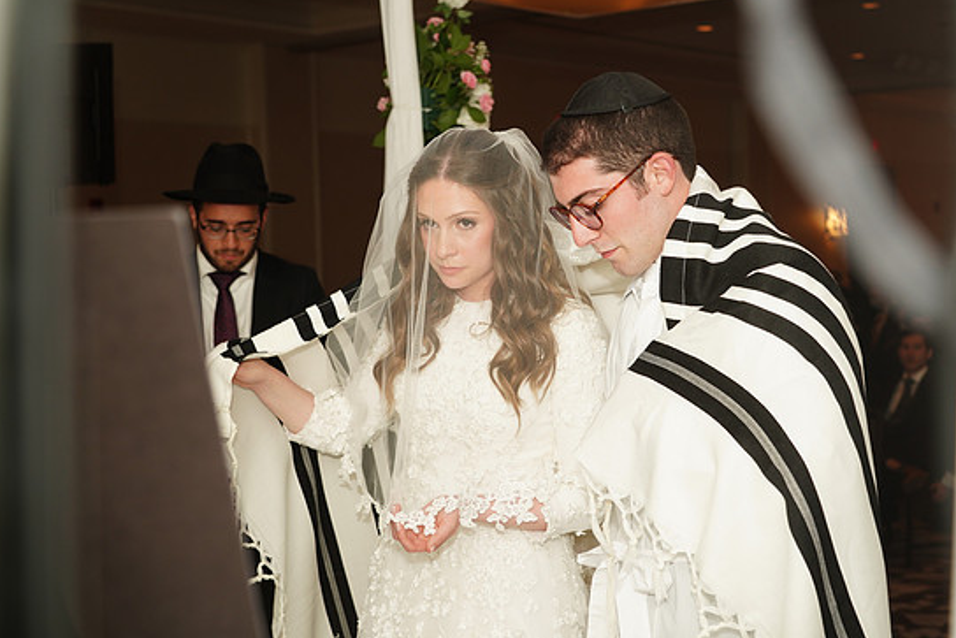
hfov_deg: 40.3
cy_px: 317
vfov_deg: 27.5
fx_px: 1301
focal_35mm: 49
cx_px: 483
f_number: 4.5
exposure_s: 1/80
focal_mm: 46
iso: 500
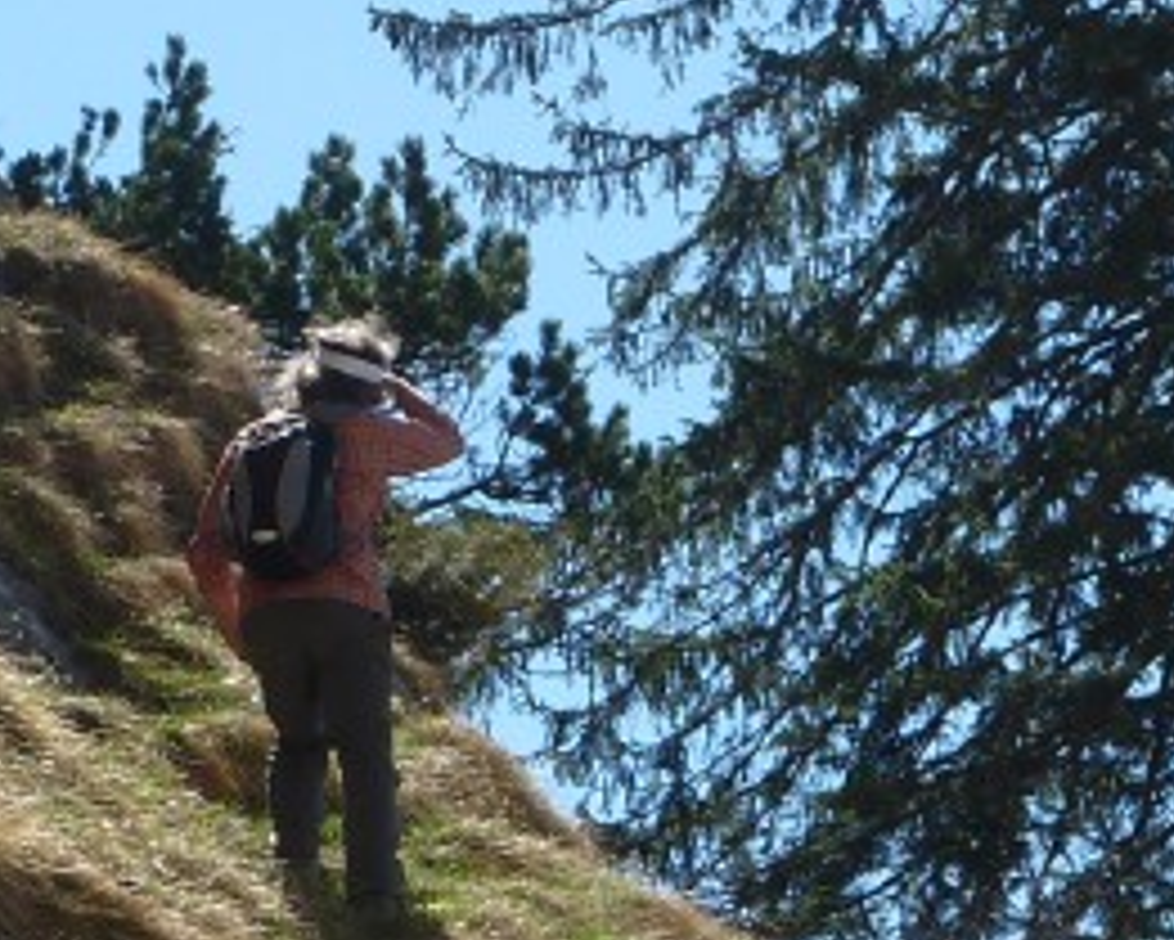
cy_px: 463
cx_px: 756
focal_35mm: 184
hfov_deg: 10.5
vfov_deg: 8.4
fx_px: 6396
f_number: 4.5
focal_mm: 7.9
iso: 80
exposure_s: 1/500
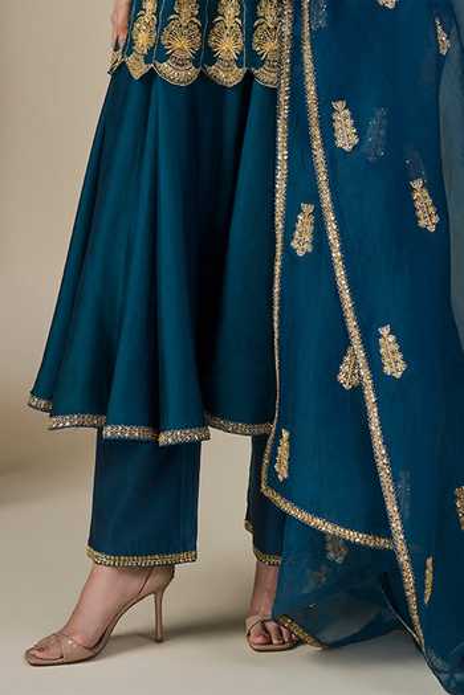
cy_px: 348
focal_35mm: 47
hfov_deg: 28.6
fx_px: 909
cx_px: 232
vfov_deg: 41.9
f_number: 5.6
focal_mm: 47
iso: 250
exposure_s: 1/160
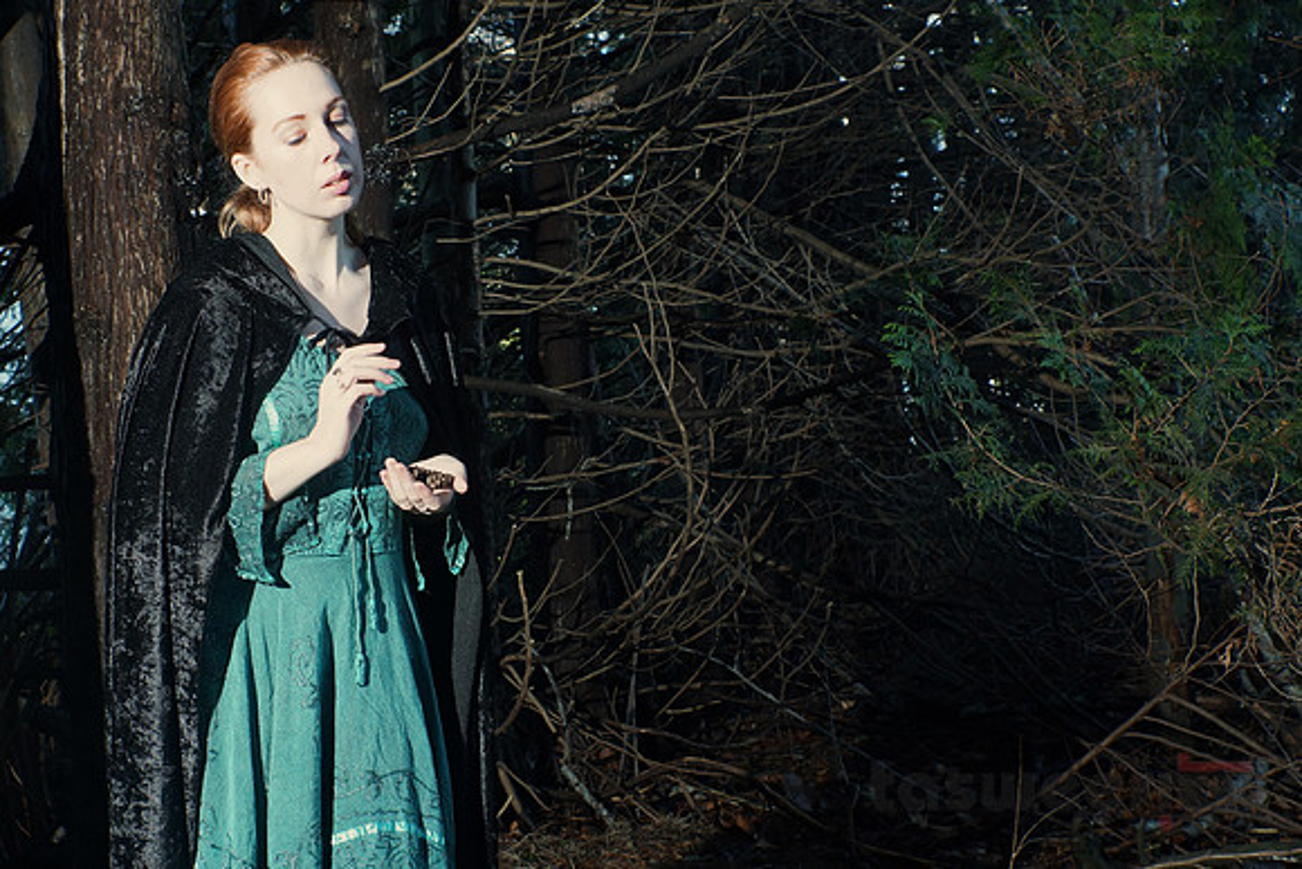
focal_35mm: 36
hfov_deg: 53.1
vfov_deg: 36.9
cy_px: 434
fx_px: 1302
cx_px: 651
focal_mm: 24
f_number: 5
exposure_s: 1/100
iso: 400
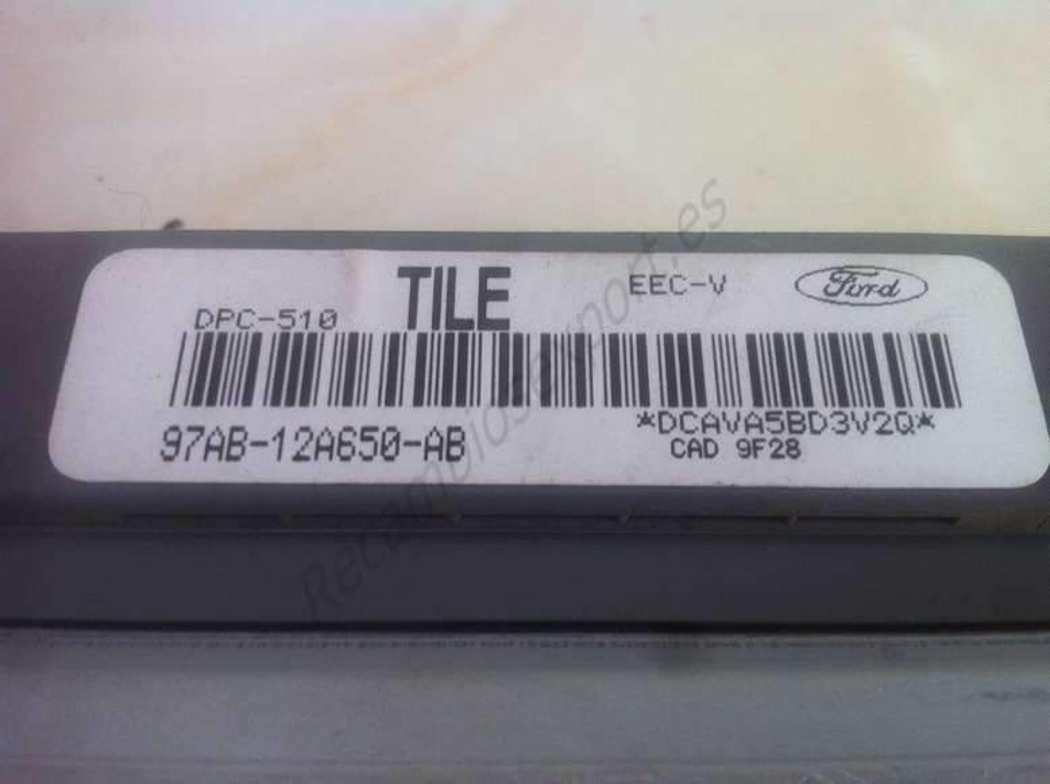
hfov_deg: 52.7
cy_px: 392
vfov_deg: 40.6
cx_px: 525
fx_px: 1060
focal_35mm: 35
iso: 100
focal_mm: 3.85
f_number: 2.8
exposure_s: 1/60
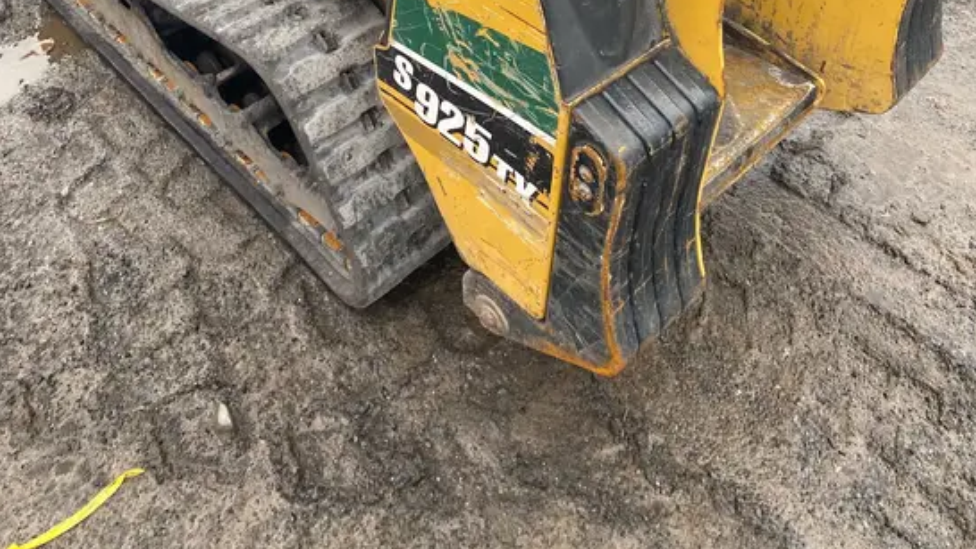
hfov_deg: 52.8
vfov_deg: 28.0
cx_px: 488
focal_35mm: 38
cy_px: -74
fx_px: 983
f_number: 1.8
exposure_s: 1/122
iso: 32
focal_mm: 4.25
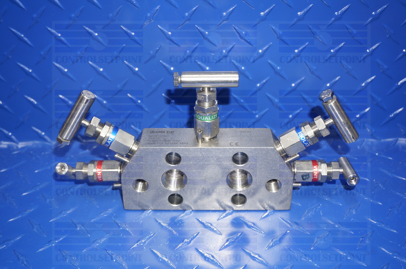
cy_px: 134
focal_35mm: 40
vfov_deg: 32.9
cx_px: 203
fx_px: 456
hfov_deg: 48.0
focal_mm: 27
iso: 250
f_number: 4.5
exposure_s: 1/60
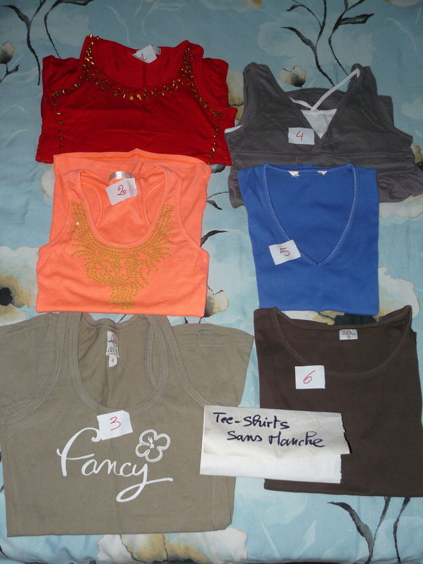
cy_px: 282
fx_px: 586
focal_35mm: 36
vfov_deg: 51.4
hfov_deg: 39.7
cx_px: 212
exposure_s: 1/50
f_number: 2.8
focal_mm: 6
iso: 100
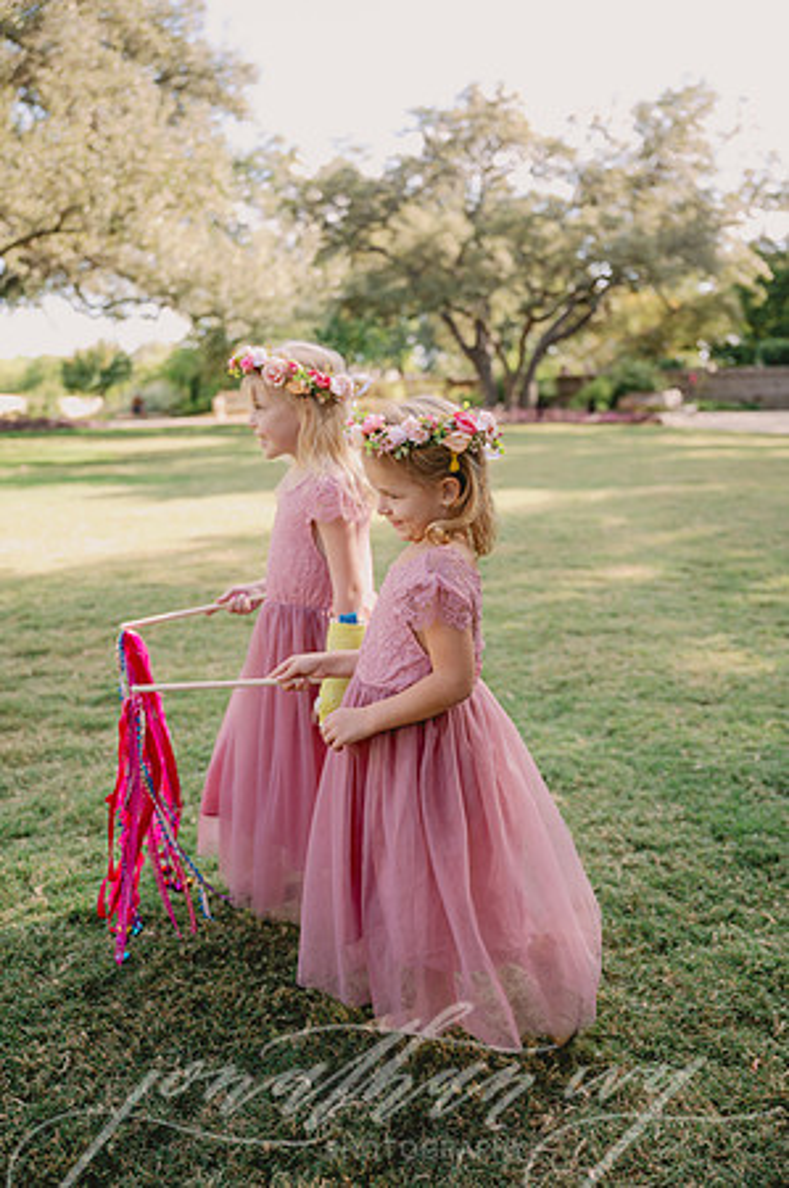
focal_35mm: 34
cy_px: 594
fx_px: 1104
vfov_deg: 56.6
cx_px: 394
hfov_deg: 39.3
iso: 80
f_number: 2.8
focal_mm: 33.5
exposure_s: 1/320
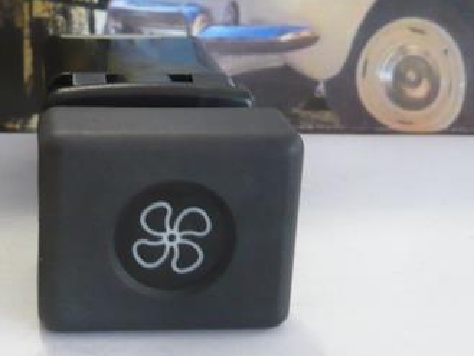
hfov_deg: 28.1
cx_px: 115
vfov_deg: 21.5
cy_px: 101
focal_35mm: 68
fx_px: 931
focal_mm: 5.8
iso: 200
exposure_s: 1/13
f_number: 2.8
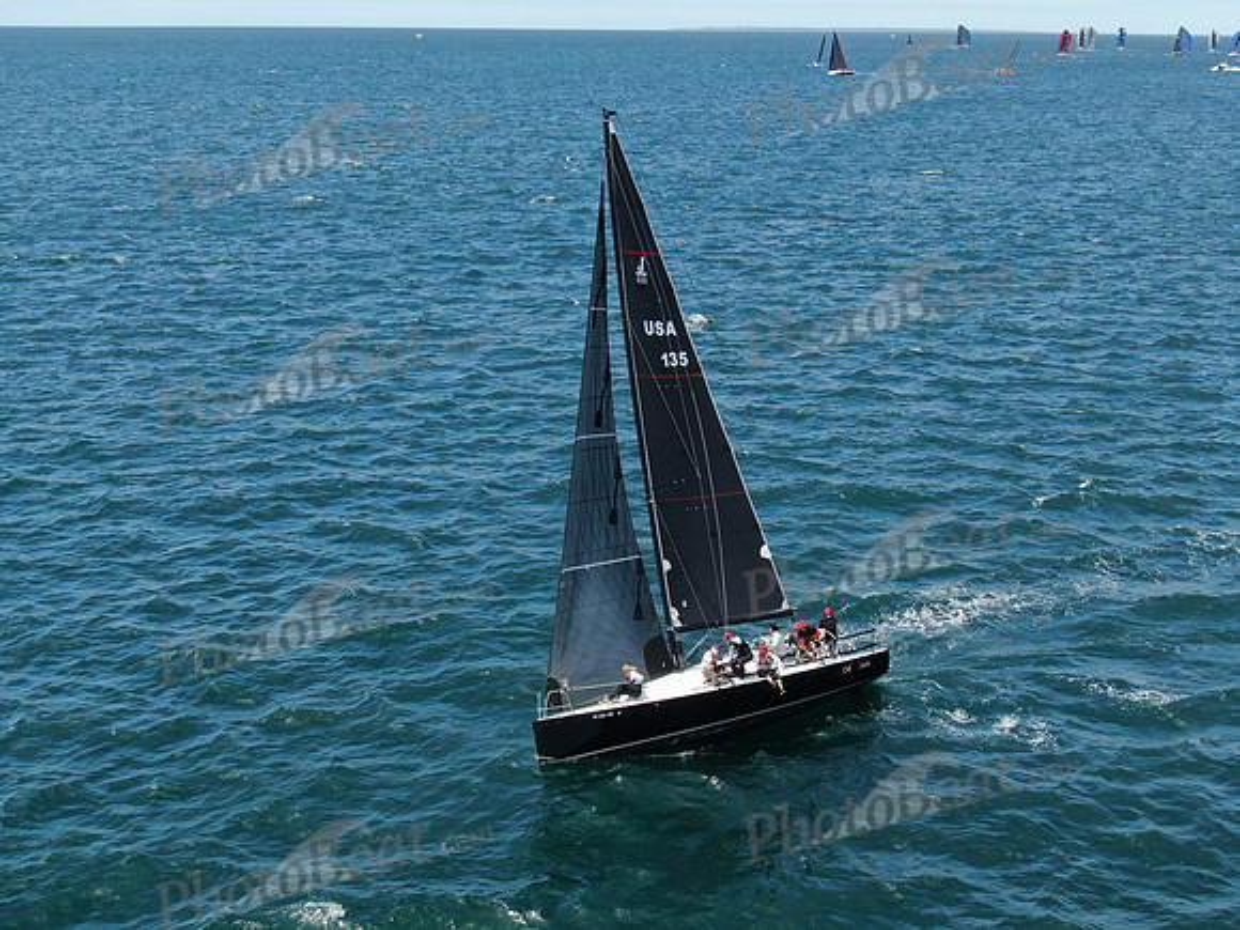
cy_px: 465
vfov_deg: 30.3
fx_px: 1719
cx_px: 620
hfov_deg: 39.7
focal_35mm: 48
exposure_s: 1/500
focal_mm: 8.6
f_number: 3.8
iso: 100
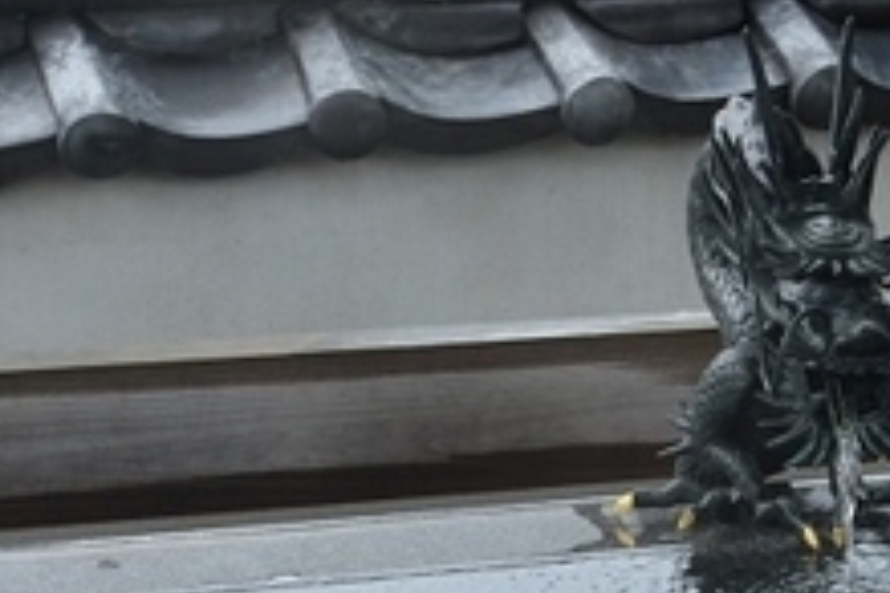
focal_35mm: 113
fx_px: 2793
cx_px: 1057
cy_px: 1042
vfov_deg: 11.3
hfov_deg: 17.3
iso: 500
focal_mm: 31
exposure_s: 1/160
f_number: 6.3
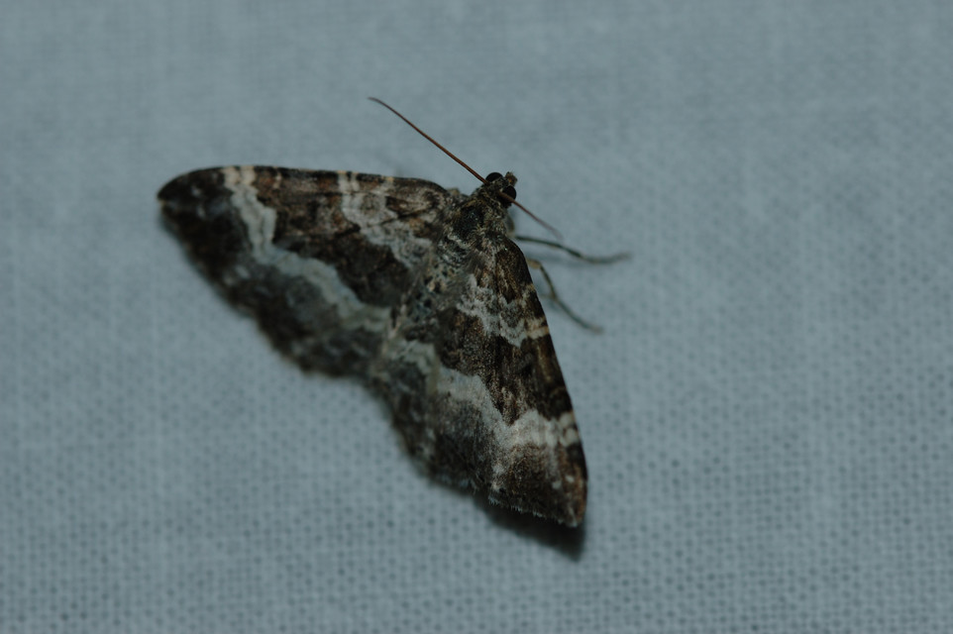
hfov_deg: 13.0
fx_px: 4166
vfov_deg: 8.7
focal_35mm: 158
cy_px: 317
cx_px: 476
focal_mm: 105
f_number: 8
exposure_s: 1/250
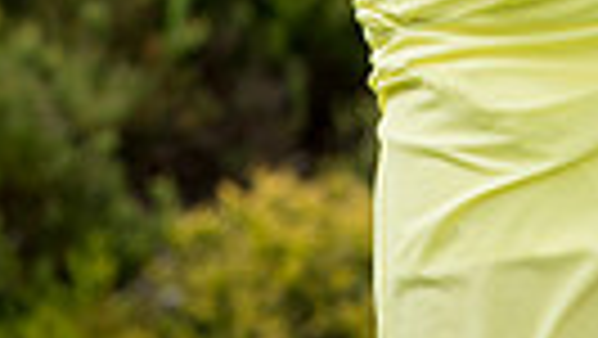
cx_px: 755
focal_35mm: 2282
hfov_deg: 0.9
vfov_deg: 0.5
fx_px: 36207
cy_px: -482
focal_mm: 500
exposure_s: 1/400
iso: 1000
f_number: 18
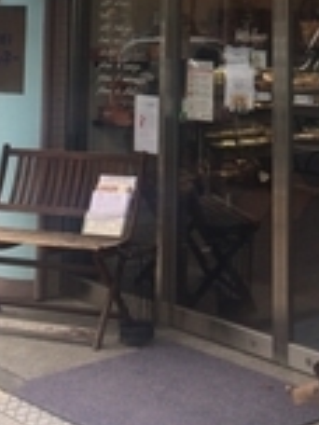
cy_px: -117
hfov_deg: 17.1
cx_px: 241
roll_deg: +0.6
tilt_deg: +4.3
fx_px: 1057
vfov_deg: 20.8
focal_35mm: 86
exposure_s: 1/311
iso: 32
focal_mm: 4.15
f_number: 2.2
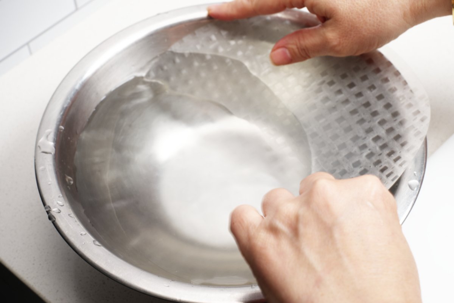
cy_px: 152
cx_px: 227
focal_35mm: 70
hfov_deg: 28.9
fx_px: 882
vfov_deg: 19.4
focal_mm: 70
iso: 100
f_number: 11
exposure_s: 1/60
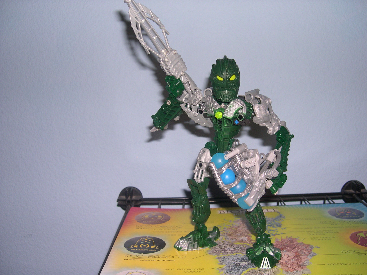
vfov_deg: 37.7
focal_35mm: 38
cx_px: 184
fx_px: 403
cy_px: 138
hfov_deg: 49.0
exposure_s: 1/60
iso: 100
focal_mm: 8
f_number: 2.8
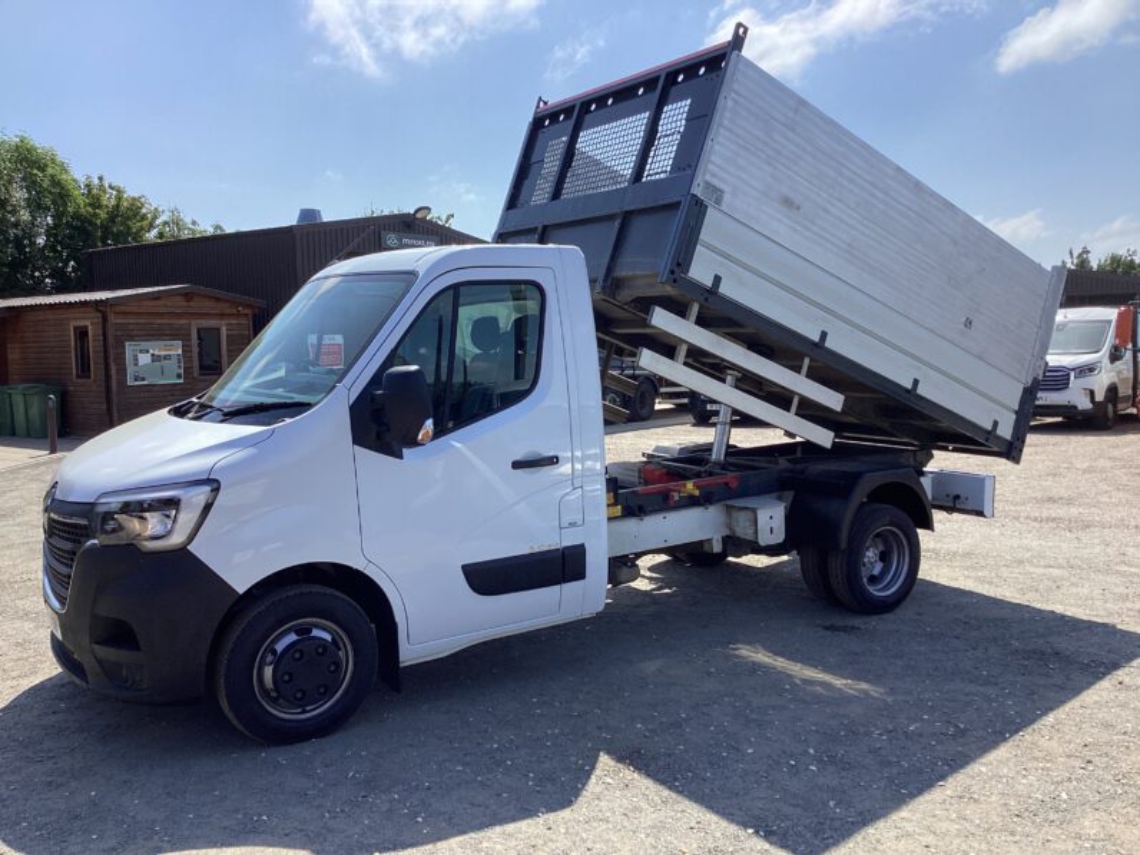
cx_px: 570
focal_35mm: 31
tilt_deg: -4.5
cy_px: 428
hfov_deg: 58.4
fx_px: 1021
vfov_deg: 45.4
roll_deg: +1.2
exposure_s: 1/1253
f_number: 2.4
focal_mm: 3.3
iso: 25
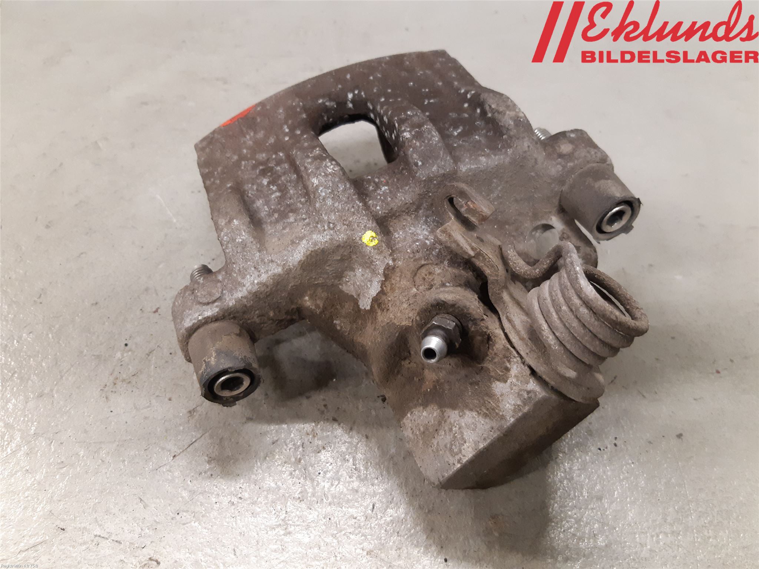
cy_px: 284
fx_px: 570
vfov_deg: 53.1
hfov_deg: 67.3
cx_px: 380
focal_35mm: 26
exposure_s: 1/40
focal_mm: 3.93
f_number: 1.7
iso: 250
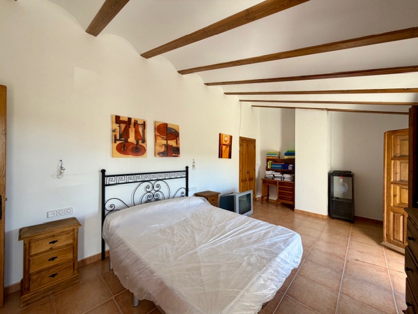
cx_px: 209
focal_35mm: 14
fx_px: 169
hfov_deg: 102.1
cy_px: 157
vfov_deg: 85.7
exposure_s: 1/121
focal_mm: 2.22
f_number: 2.2
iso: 64
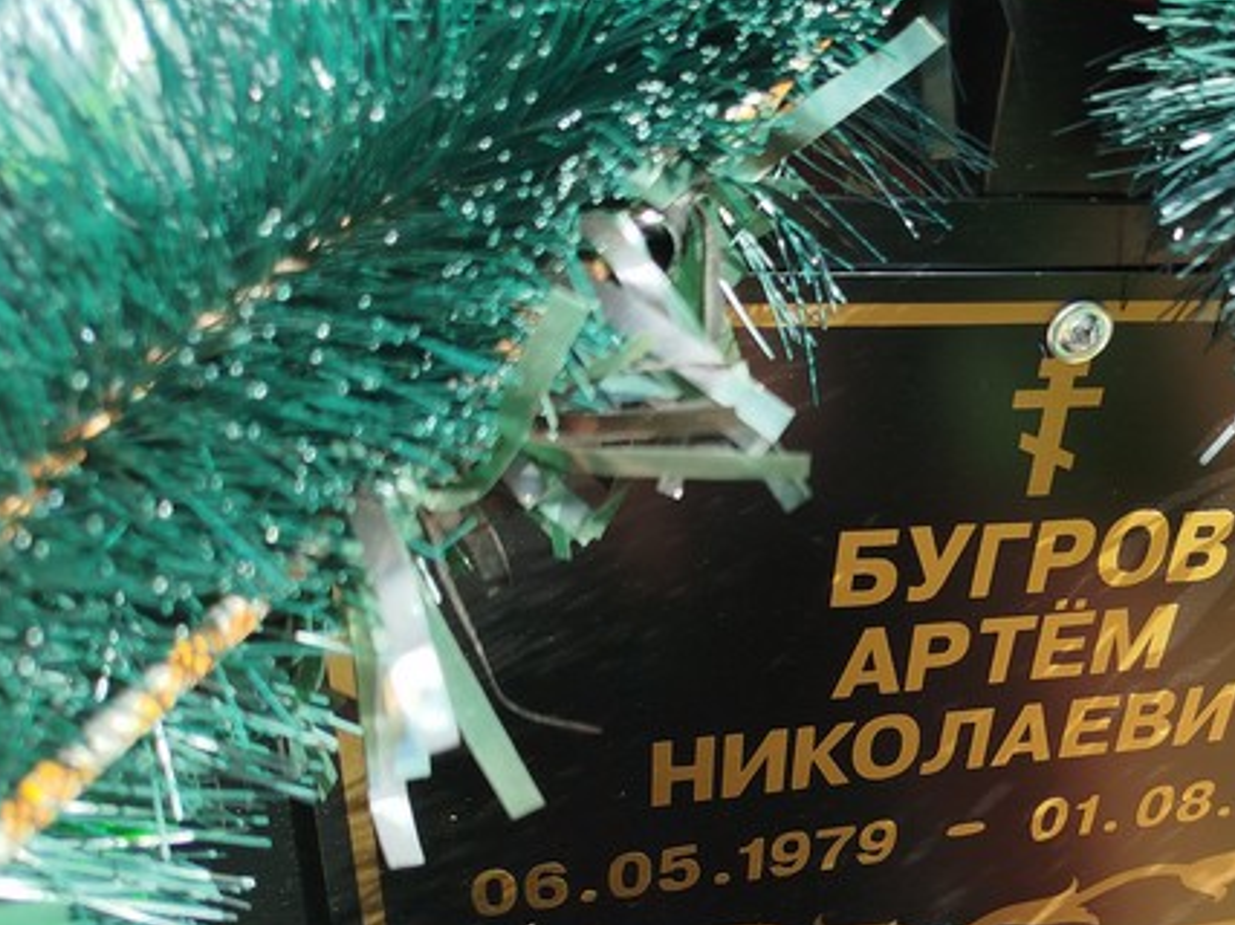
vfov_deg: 31.5
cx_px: 1012
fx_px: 1605
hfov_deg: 40.1
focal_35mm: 45
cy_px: 714
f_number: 1.7
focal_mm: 5.31
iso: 50
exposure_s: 1/269
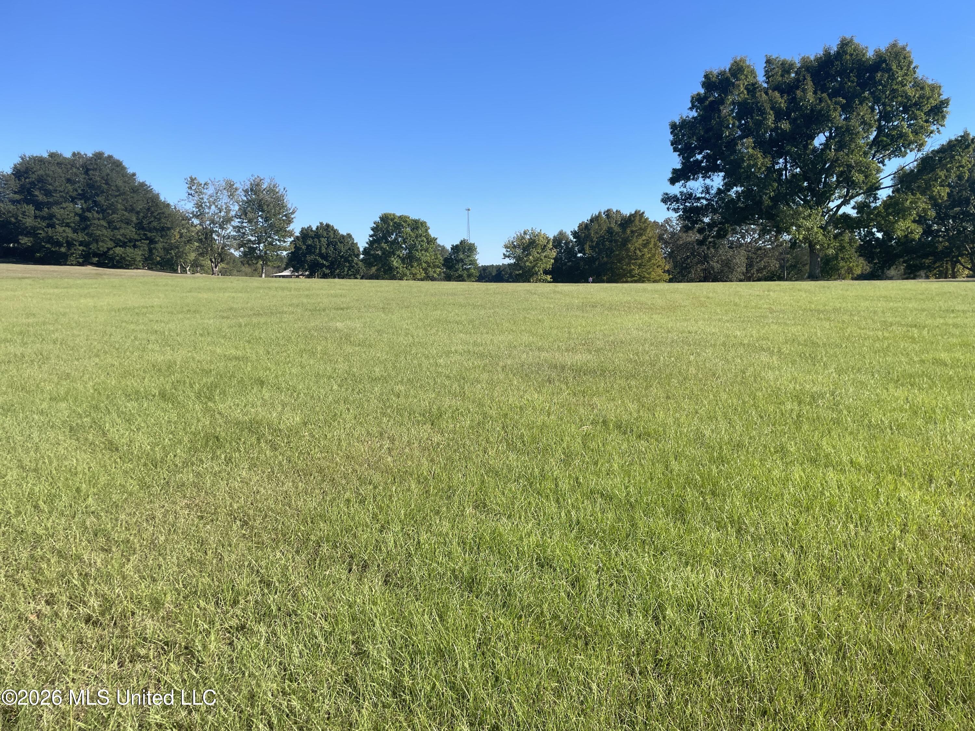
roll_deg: +0.9
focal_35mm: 26
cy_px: 366
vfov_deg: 53.1
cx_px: 488
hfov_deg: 67.3
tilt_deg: -5.7
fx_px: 732
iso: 32
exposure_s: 1/2681
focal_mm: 4.2
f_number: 1.6
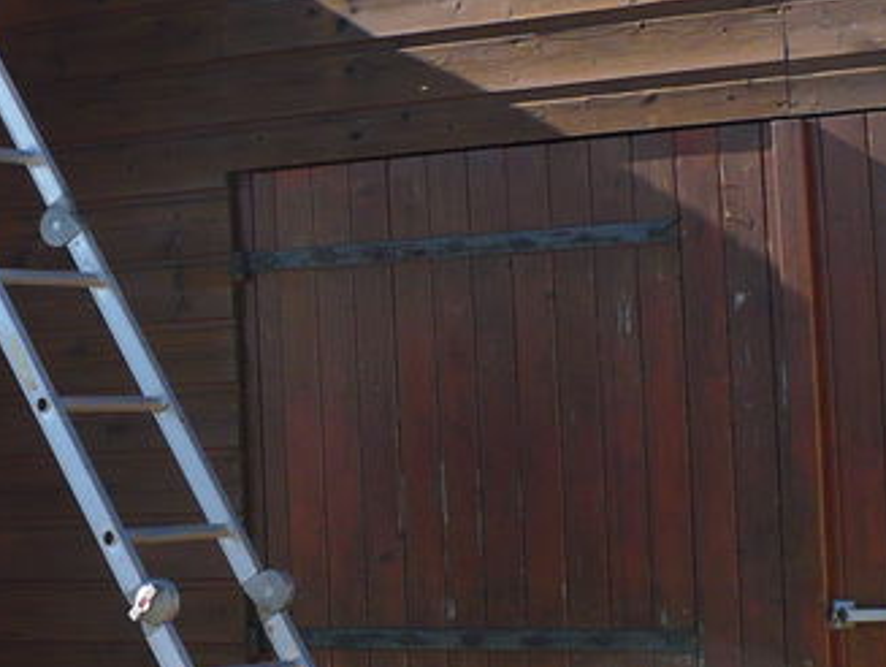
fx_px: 2895
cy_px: 423
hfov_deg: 17.1
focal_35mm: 113
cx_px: 65
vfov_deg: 13.1
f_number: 2.8
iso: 100
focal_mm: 6.1
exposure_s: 1/640
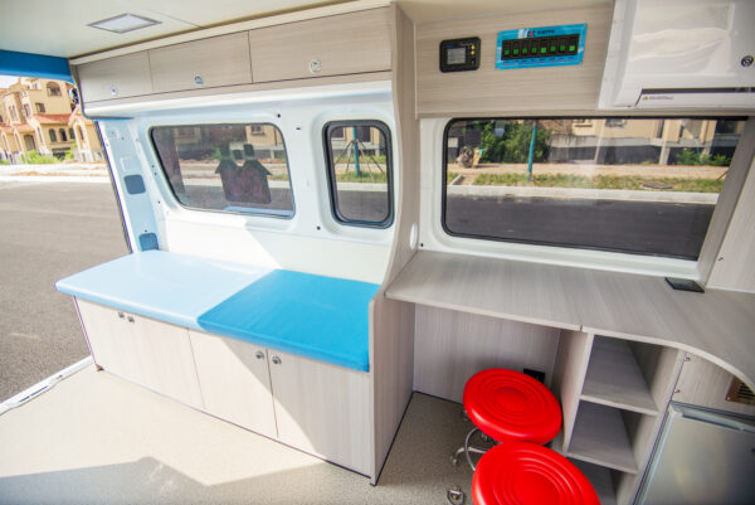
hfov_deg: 96.7
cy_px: 252
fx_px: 336
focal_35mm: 16
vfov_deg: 73.8
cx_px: 378
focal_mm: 16
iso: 100
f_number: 4
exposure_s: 1/640
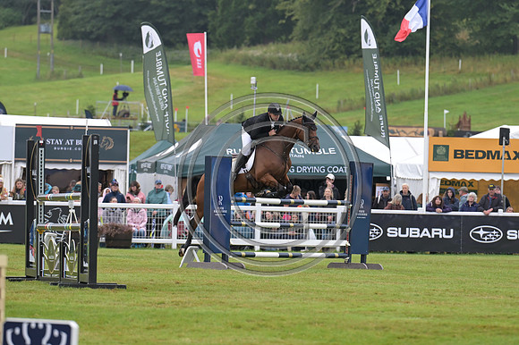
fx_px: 4322
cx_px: 260
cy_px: 172
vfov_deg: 4.6
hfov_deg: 6.9
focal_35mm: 300
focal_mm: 200
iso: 720
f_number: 4
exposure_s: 1/1250
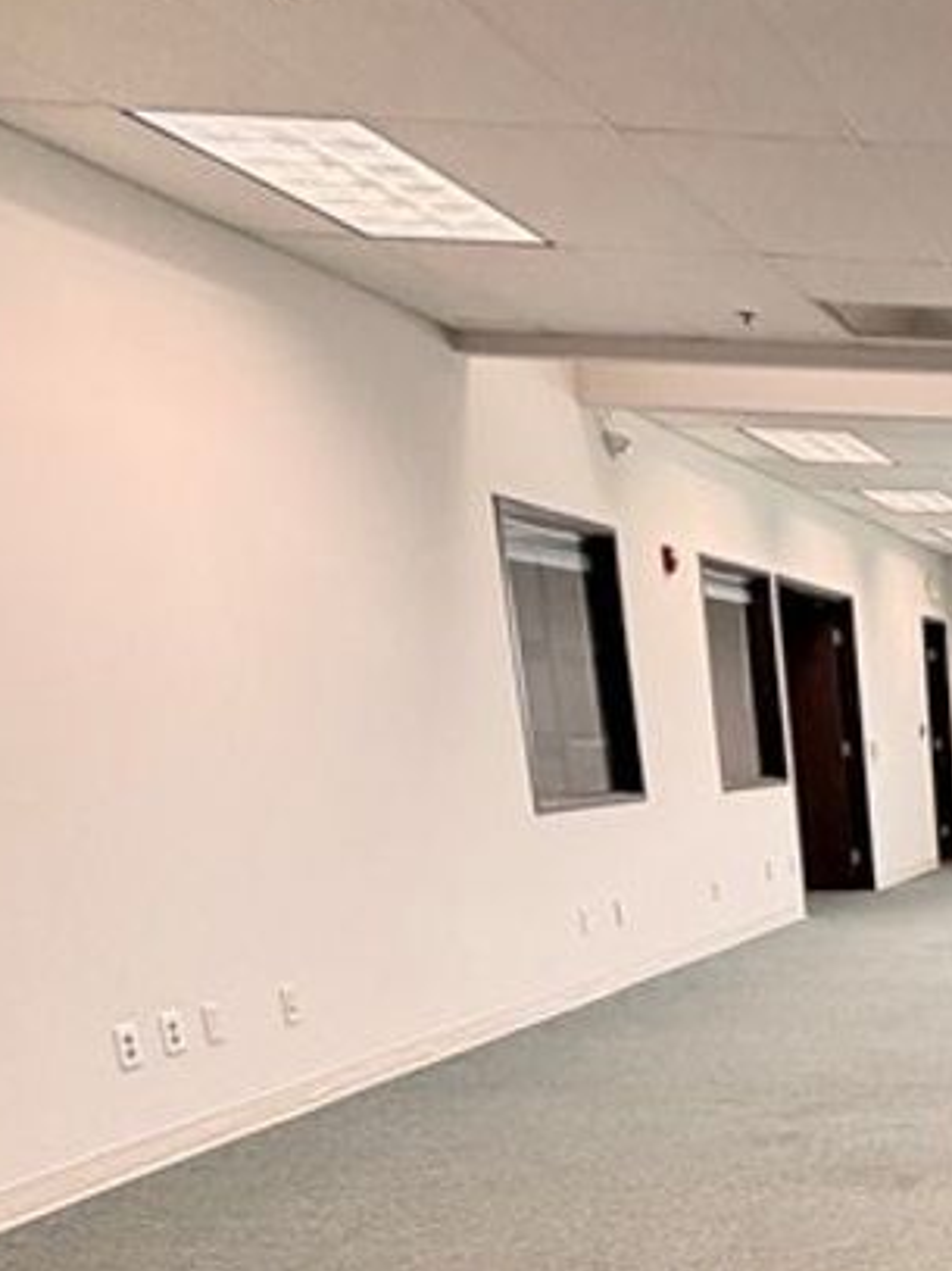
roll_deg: -0.7
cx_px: 1464
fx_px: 1724
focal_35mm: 47
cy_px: 1238
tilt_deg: -14.7
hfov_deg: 23.8
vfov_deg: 36.8
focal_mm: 2.22
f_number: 2.2
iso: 250
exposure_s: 1/60
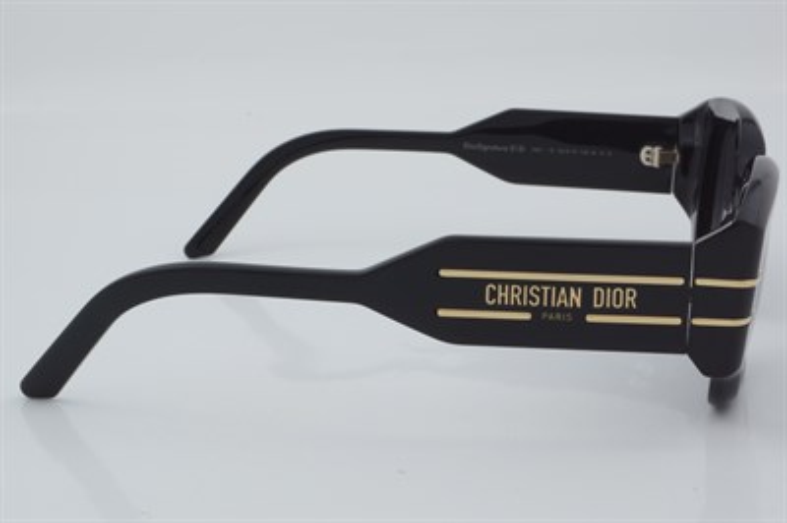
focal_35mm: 75
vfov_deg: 18.2
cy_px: 262
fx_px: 1638
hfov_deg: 27.0
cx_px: 394
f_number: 29
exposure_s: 1/4
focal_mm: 50
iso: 100
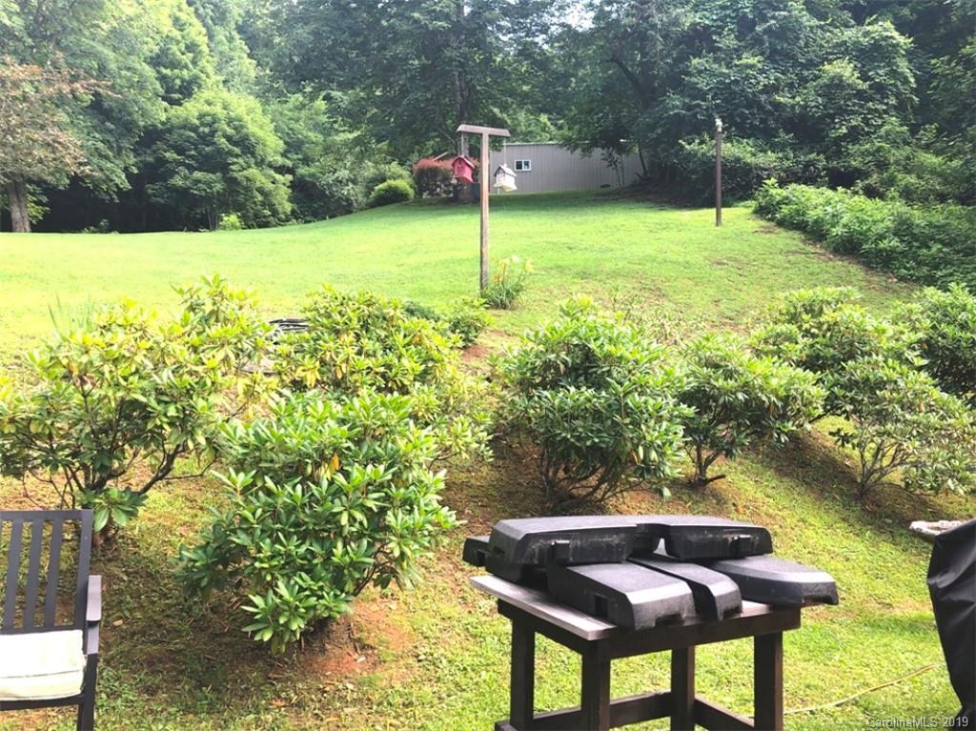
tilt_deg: +1.4
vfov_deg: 49.7
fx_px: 789
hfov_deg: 63.5
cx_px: 488
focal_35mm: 28
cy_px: 366
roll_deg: +0.8
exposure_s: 1/127
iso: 20
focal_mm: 3.99
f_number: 1.8
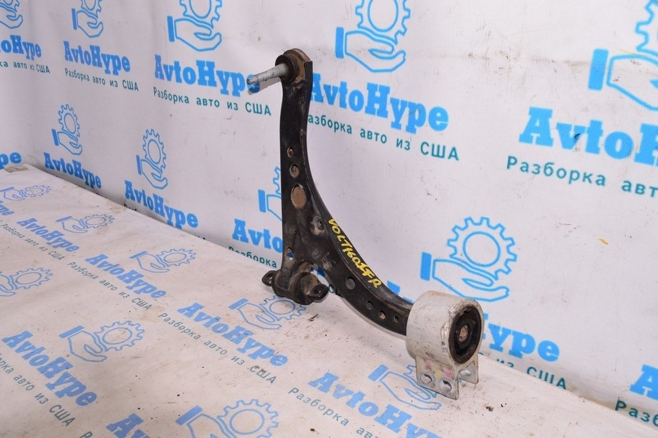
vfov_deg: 41.6
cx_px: 329
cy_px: 219
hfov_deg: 59.5
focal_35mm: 32
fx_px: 575
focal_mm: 21
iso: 1600
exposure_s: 1/200
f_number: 8
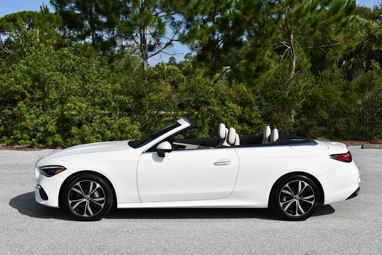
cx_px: 191
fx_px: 510
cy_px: 128
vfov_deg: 28.1
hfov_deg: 41.1
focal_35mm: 48
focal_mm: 24
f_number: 9
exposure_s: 1/320
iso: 100
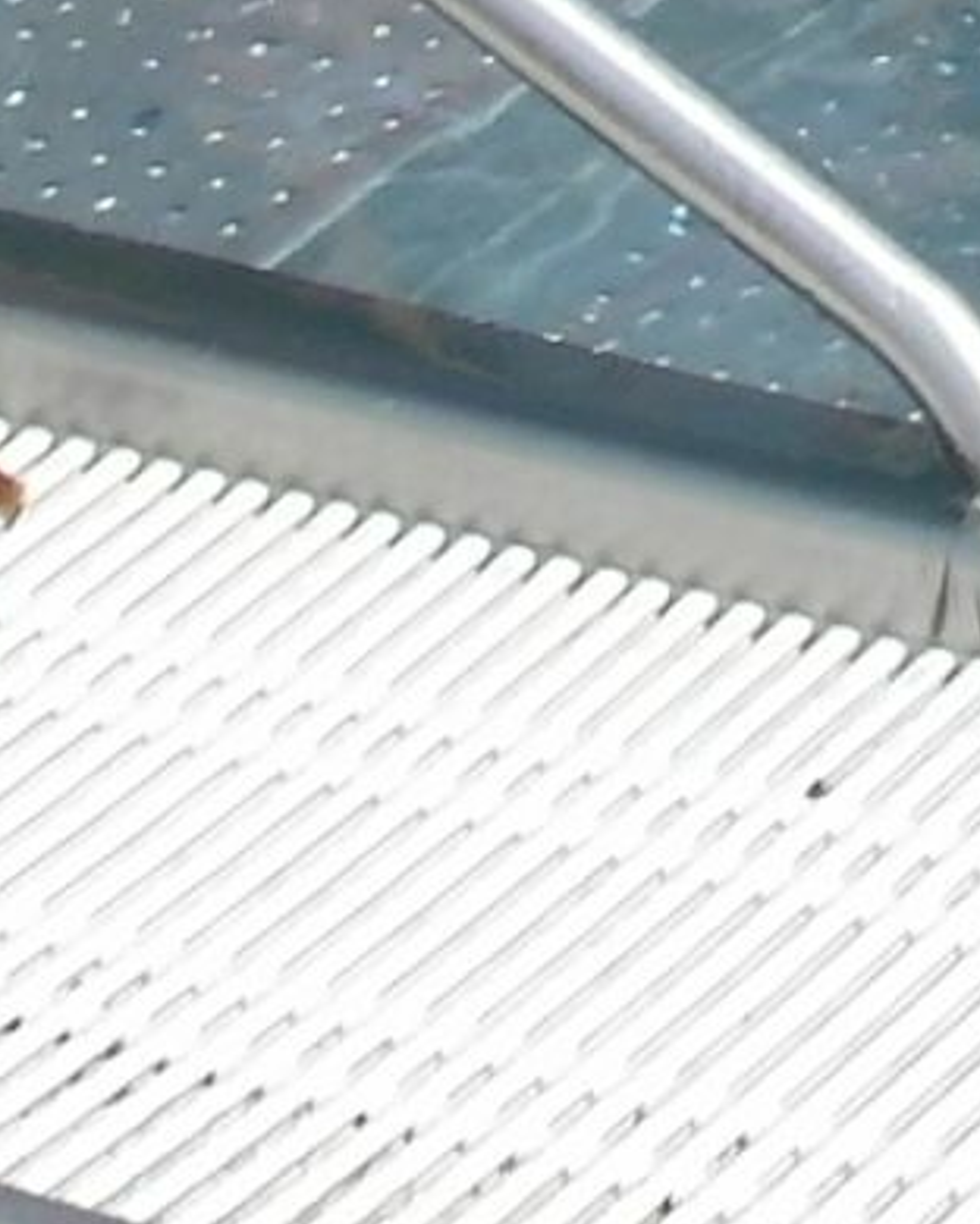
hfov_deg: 6.5
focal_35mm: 219
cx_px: 2780
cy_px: -2263
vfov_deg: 7.8
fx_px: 7940
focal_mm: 5.2
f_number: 4.4
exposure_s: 1/500
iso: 80
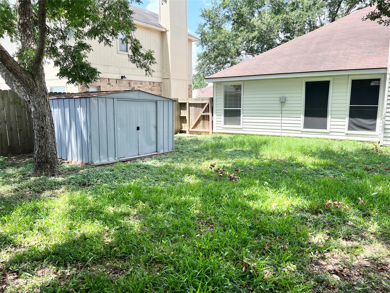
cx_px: 195
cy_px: 146
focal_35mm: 26
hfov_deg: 67.3
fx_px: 293
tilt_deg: -8.0
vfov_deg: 53.1
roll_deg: +0.0
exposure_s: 1/949
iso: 50
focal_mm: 5.7
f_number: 1.5
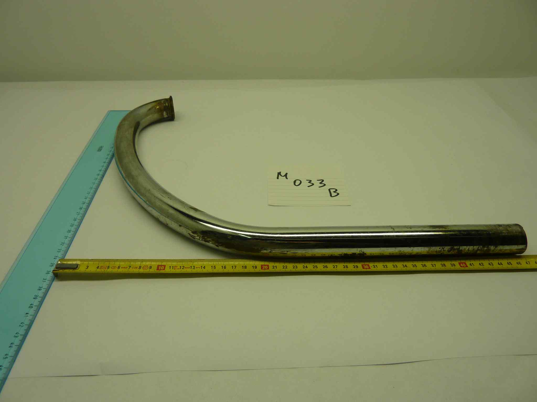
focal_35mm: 25
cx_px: 268
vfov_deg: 54.9
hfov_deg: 69.4
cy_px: 201
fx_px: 388
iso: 80
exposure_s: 1/60
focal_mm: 4.1
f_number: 3.3
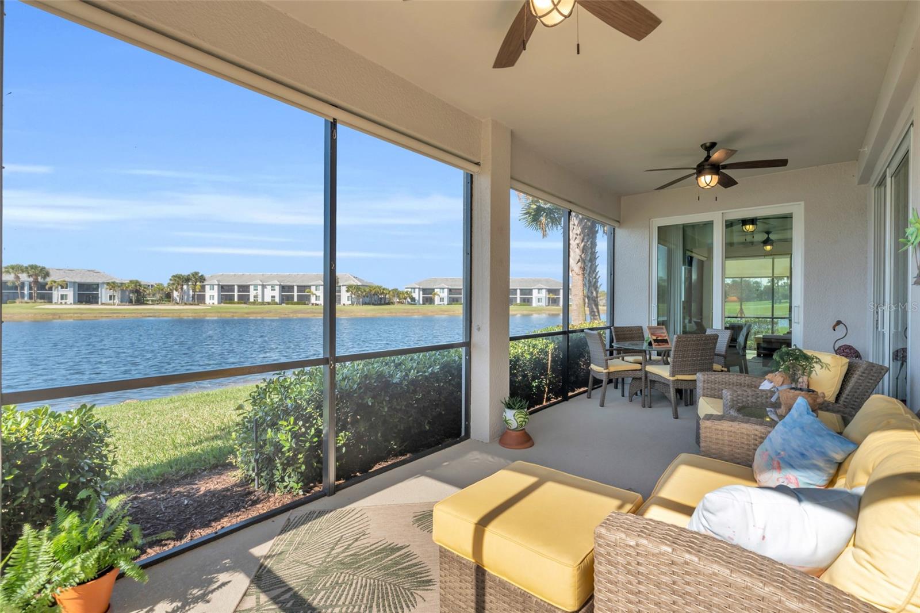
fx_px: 409
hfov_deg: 96.7
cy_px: 306
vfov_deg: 73.7
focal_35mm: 16
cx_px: 460
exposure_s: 1/160
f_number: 9
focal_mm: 16
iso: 200
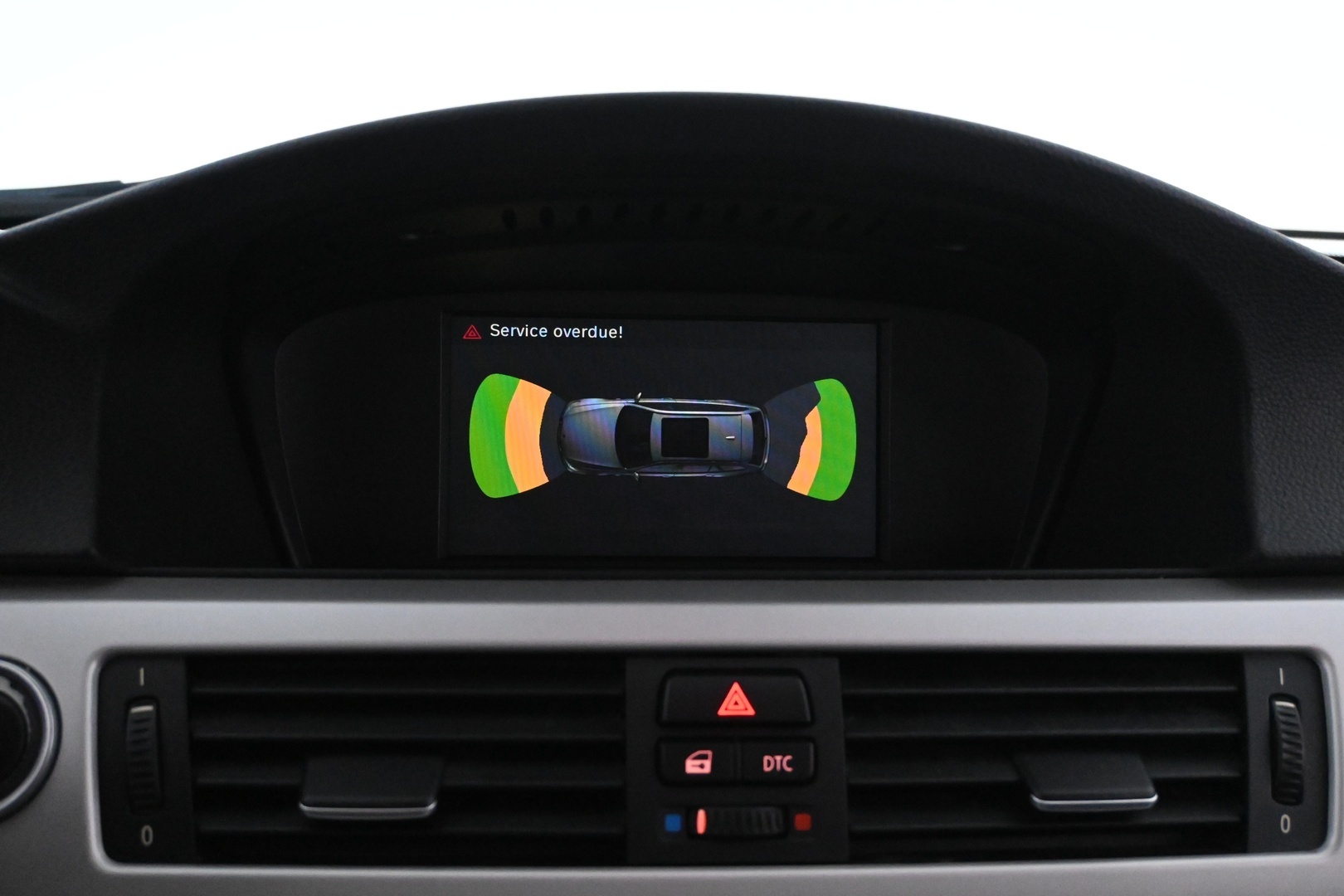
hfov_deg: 53.1
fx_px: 1344
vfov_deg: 36.9
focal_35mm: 36
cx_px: 672
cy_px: 448
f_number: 4.5
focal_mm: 24
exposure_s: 1/80
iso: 6400
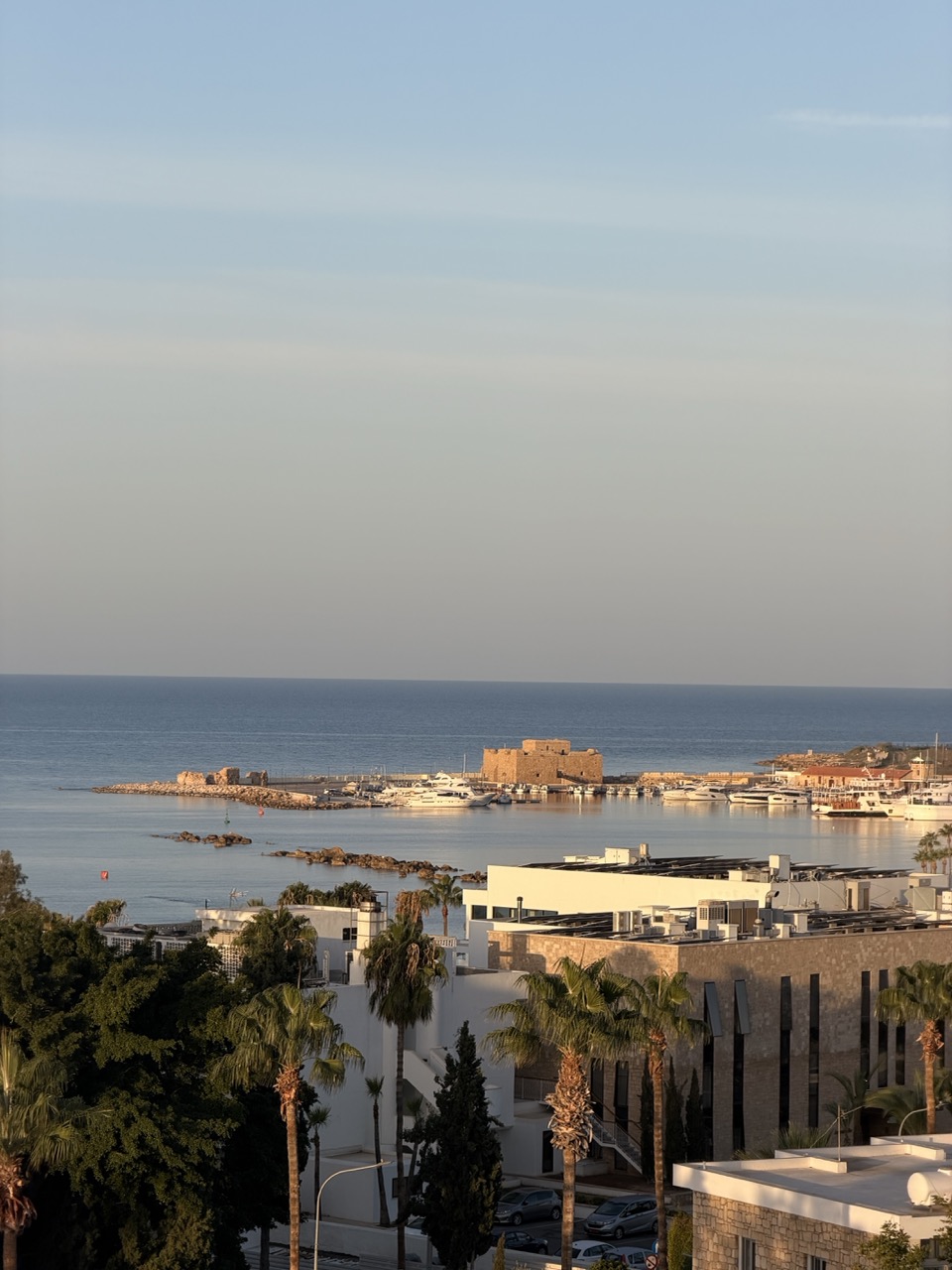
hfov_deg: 14.8
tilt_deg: -0.8
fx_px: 3667
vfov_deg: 19.6
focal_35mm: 100
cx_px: 476
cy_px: 635
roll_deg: -0.7
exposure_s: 1/631
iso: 25
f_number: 2.8
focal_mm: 16.89
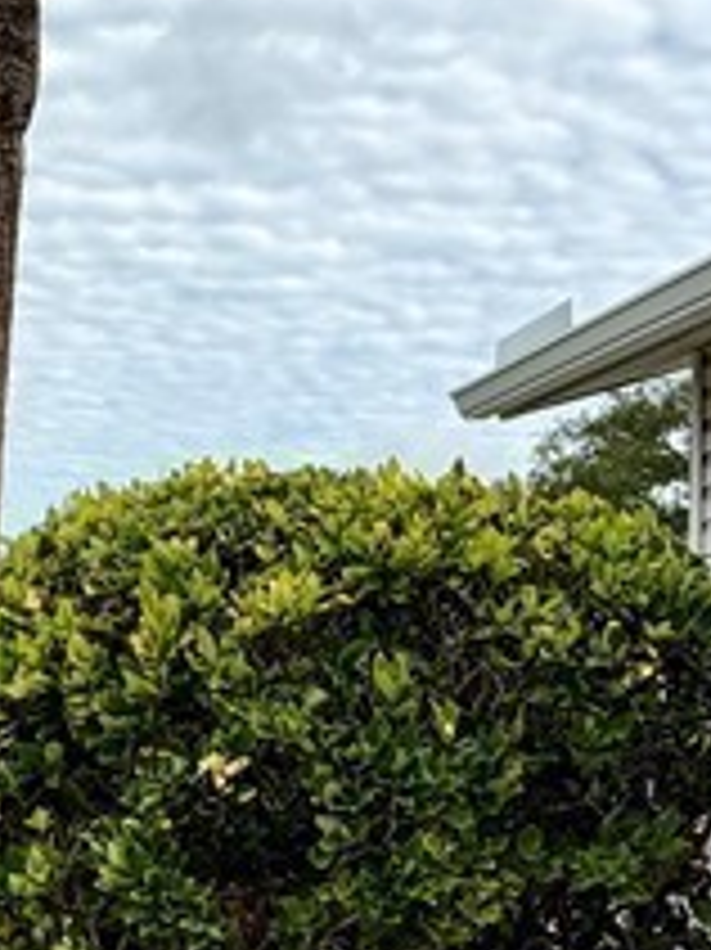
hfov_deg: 21.5
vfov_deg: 28.1
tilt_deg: +0.6
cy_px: 720
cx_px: 248
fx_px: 1864
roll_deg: -0.3
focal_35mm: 68
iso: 20
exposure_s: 1/770
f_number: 2.2
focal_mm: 2.22
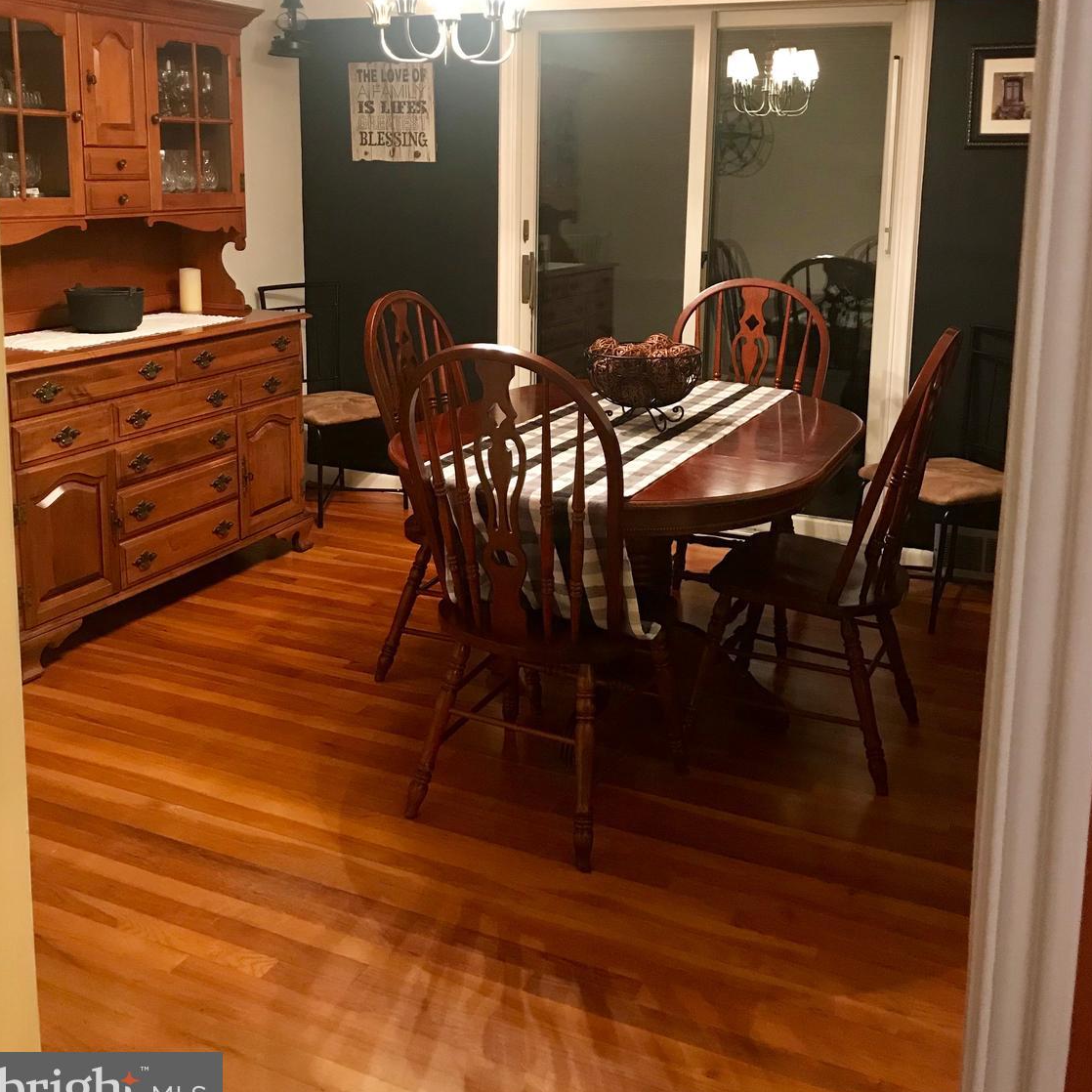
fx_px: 1213
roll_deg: +0.1
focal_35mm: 34
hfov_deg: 48.5
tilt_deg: -7.6
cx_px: 541
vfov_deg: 47.8
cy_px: 382
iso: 100
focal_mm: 3.99
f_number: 1.8
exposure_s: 1/13
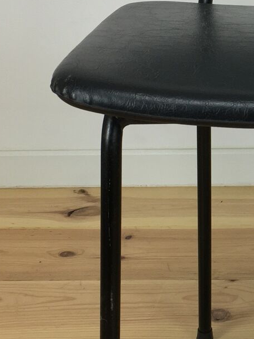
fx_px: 930
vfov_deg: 20.6
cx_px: 319
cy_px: 129
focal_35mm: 95
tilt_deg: -19.5
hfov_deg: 14.9
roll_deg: +0.9
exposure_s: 1/33
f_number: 2.2
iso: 40
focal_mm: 4.15
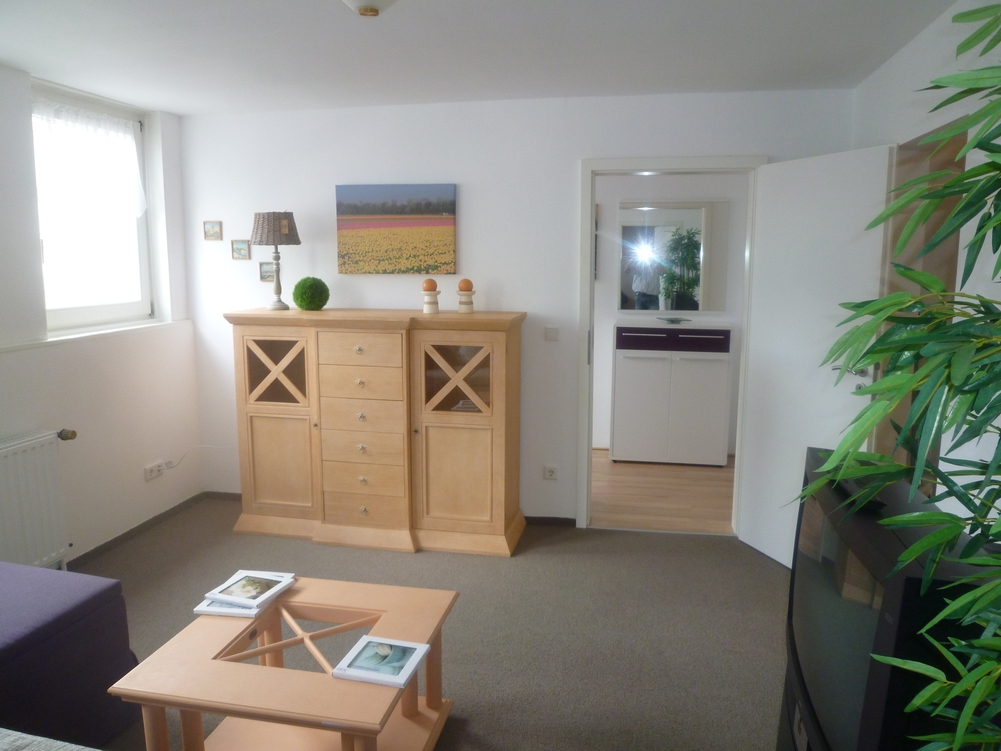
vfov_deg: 54.9
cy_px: 376
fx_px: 723
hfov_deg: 69.4
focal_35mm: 25
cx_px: 500
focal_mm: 4.5
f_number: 2.8
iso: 125
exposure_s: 1/30
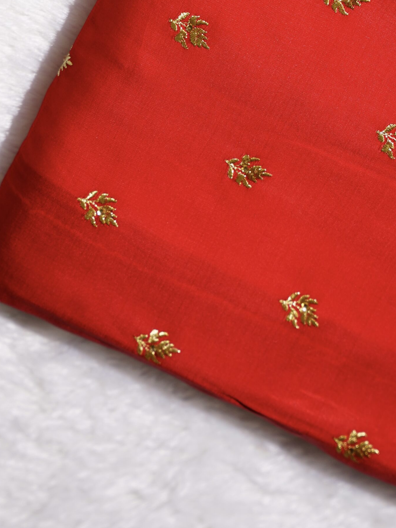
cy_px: 157
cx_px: 181
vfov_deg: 13.8
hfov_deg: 10.4
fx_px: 2180
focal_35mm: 143
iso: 400
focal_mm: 70
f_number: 3.2
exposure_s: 1/200
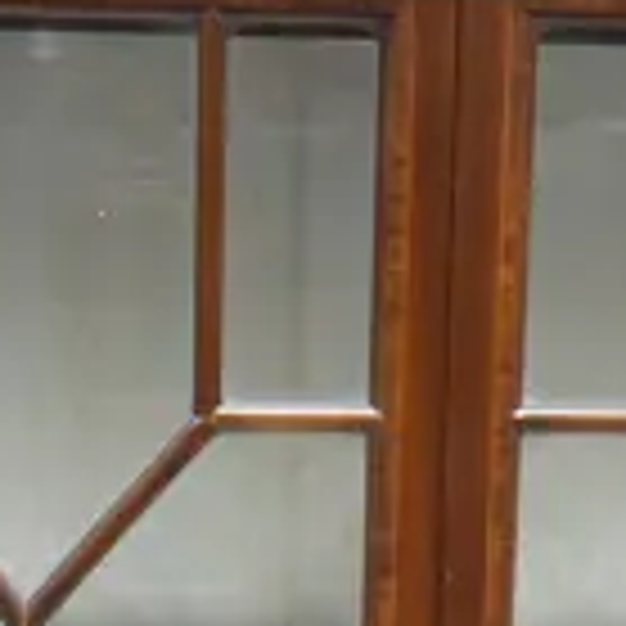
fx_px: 4522
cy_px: 1234
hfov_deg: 7.9
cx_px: 369
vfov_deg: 7.6
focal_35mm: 221
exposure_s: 1/60
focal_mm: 17
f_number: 4.5
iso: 1250
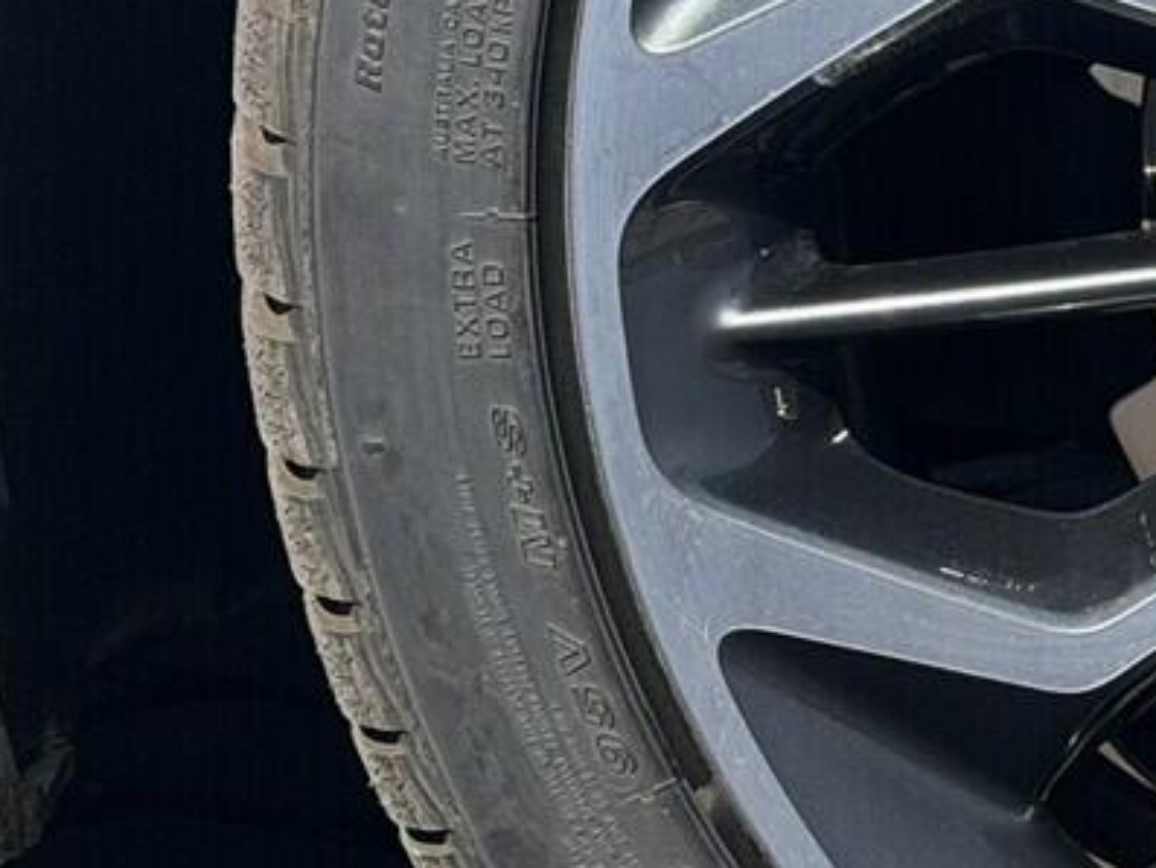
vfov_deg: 8.5
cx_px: 1802
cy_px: 114
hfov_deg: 10.9
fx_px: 5812
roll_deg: +0.1
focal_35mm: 174
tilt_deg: -9.9
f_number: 1.78
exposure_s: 1/3704
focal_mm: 6.76
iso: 100
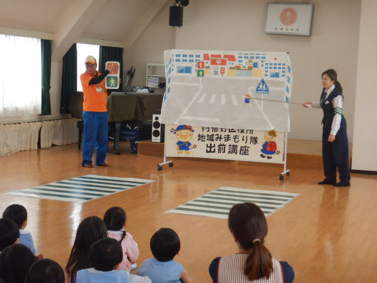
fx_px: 730
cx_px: 188
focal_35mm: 67
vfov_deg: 21.9
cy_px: 142
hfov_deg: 29.0
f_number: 4.5
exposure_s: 1/30
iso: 125
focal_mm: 12
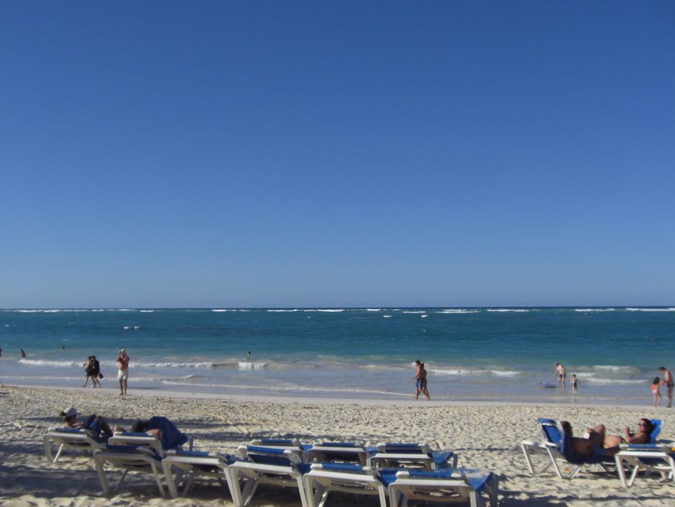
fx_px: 800
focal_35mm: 41
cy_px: 266
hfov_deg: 45.8
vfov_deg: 35.1
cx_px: 321
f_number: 8
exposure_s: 1/250
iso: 64
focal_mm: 6.2
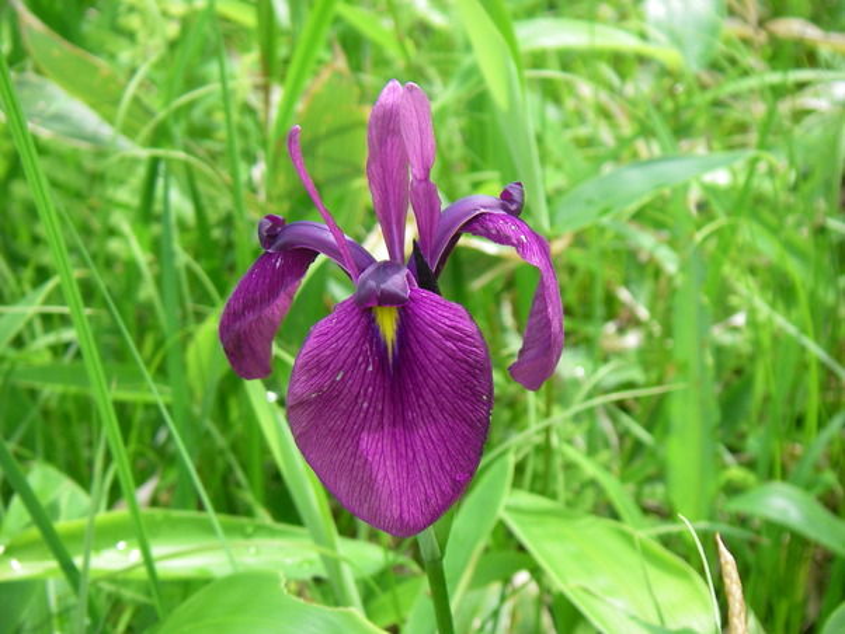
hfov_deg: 30.7
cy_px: 317
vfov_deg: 23.3
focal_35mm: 63
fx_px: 1538
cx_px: 422
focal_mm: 10.5
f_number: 3.7
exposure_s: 1/200
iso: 64
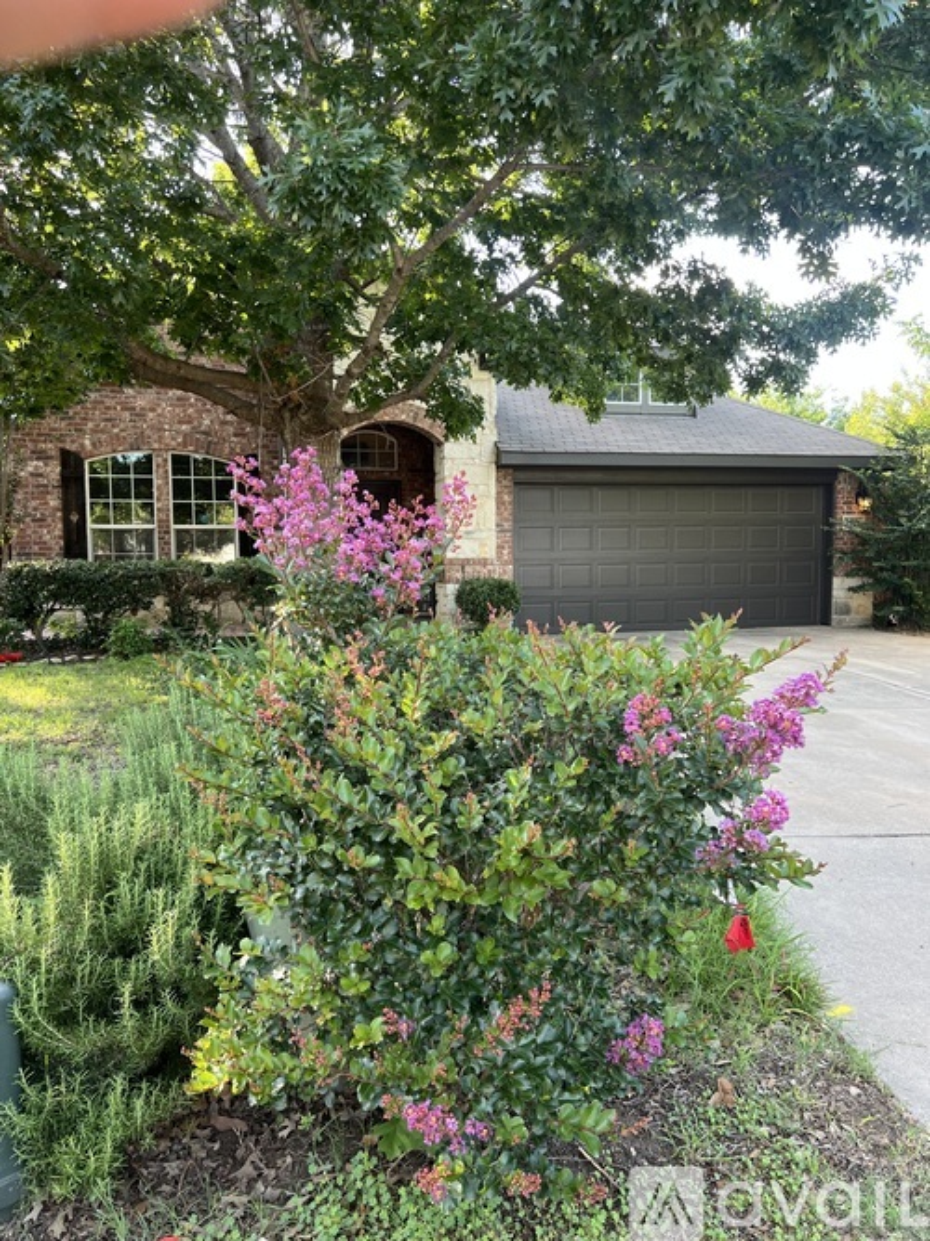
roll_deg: +0.9
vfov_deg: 67.3
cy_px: 620
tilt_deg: -3.4
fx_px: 932
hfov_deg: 53.0
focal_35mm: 26
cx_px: 465
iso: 50
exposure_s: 1/145
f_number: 1.5
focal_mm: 5.7
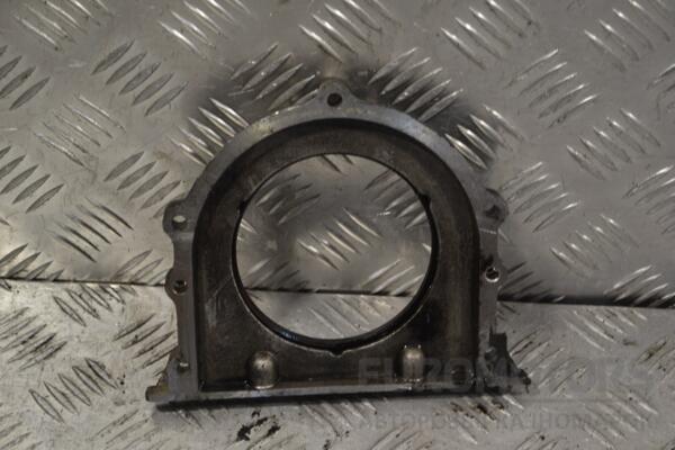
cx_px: 338
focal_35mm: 82
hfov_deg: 24.6
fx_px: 1547
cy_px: 225
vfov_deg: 16.6
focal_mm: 55
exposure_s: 1/80
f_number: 5.6
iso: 400
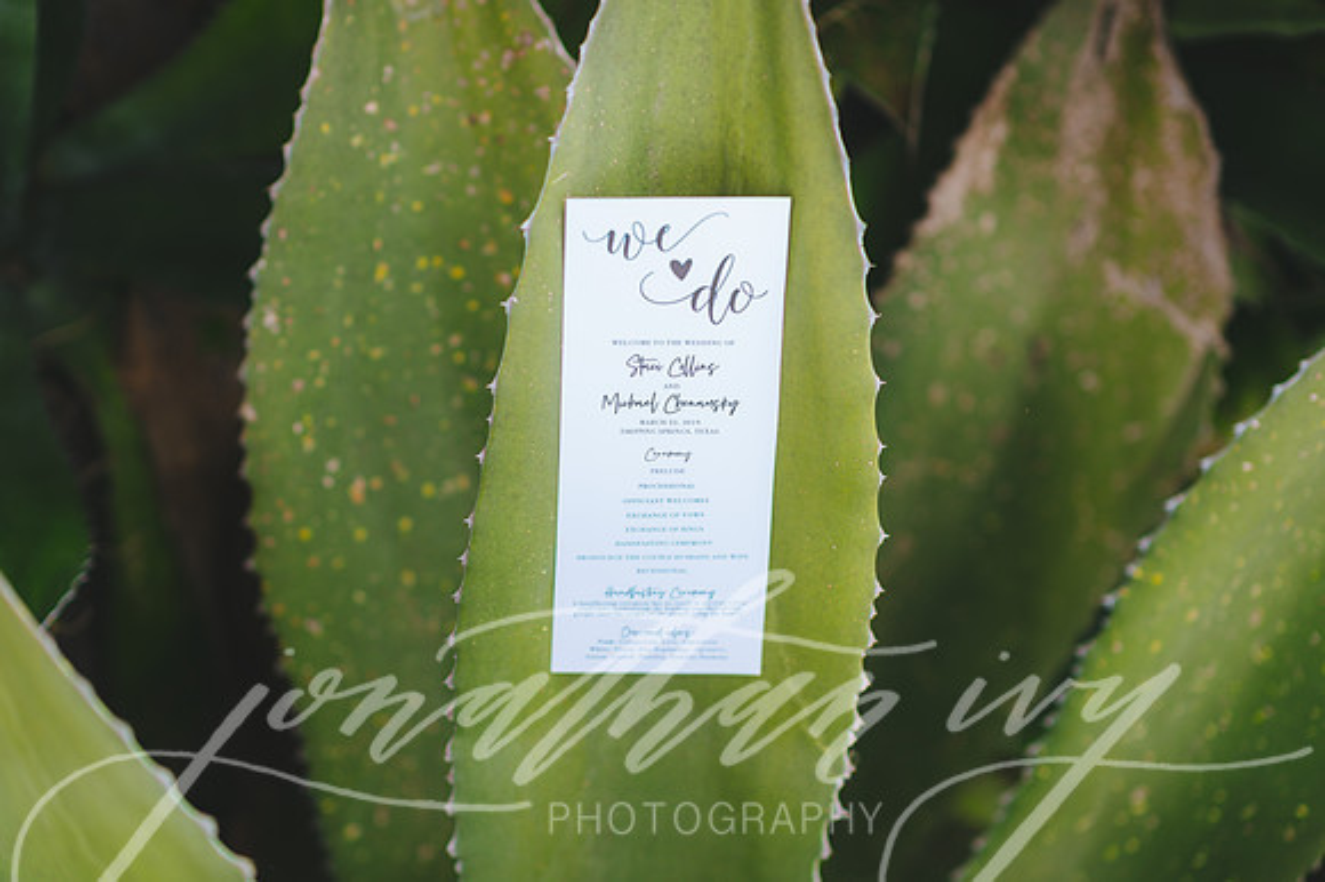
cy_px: 441
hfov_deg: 23.9
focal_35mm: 85
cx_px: 662
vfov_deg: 16.1
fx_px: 3127
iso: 125
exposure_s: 1/1000
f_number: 2
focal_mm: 85
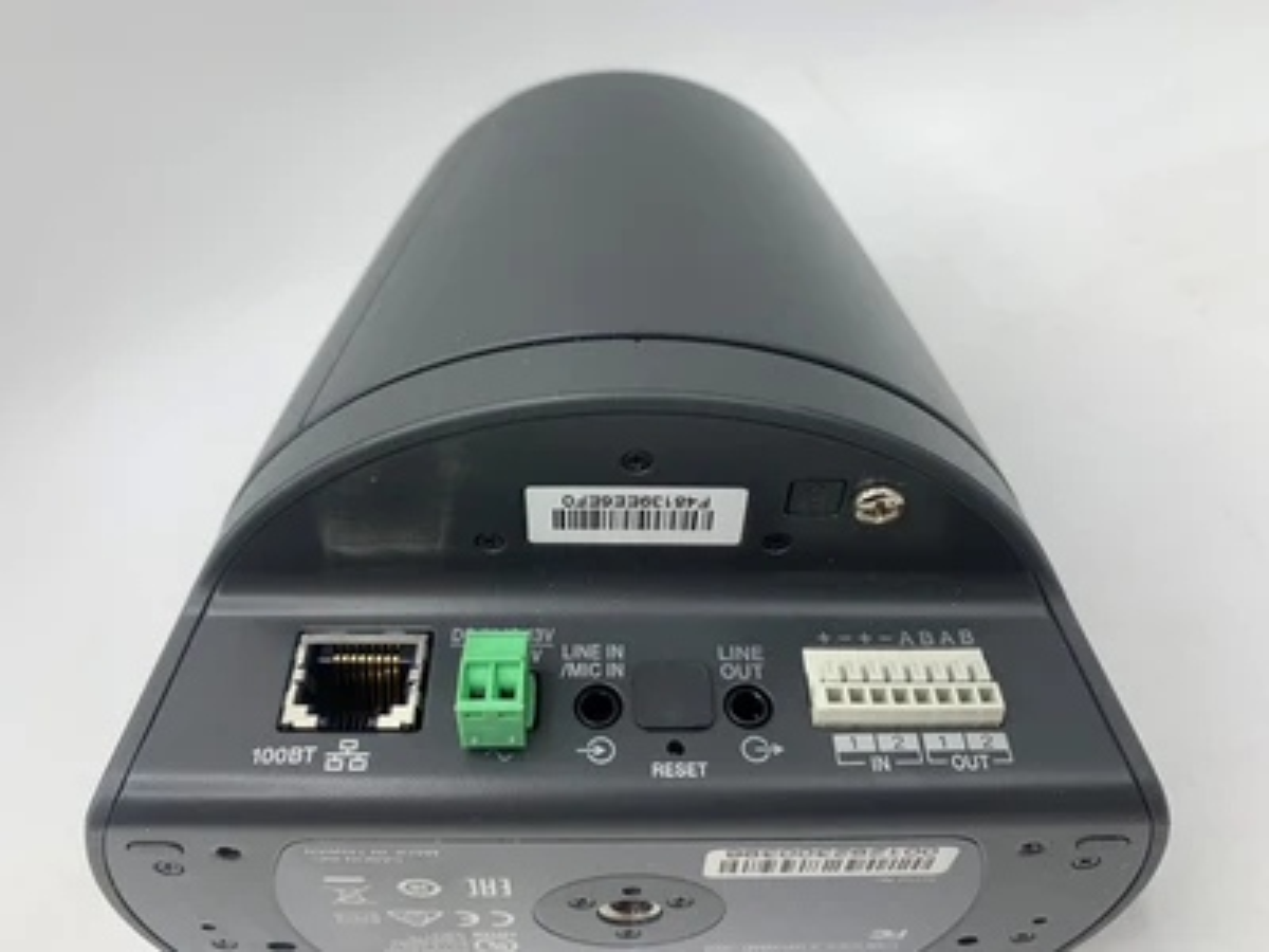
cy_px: 476
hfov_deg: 67.3
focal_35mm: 26
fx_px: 953
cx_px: 634
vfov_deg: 53.1
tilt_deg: -46.7
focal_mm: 4.25
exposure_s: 1/306
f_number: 1.8
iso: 25
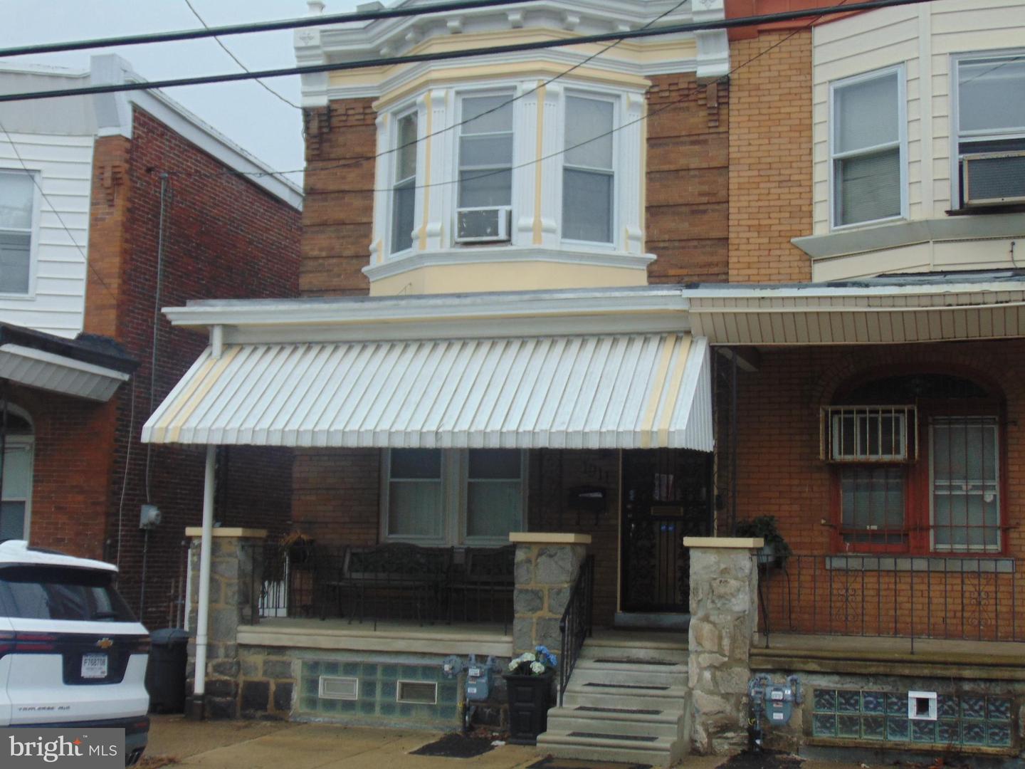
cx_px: 512
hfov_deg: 38.2
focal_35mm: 50
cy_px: 384
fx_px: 1481
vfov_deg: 29.1
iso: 80
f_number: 3.5
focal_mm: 9
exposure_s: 1/500
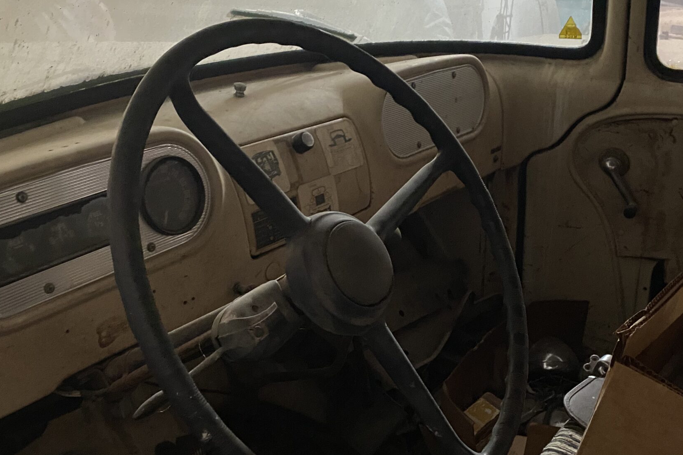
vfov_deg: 31.7
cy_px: 295
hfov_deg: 46.2
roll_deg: -2.3
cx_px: 396
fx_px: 797
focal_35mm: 42
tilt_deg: -22.6
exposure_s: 1/30
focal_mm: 4.25
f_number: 1.8
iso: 1000
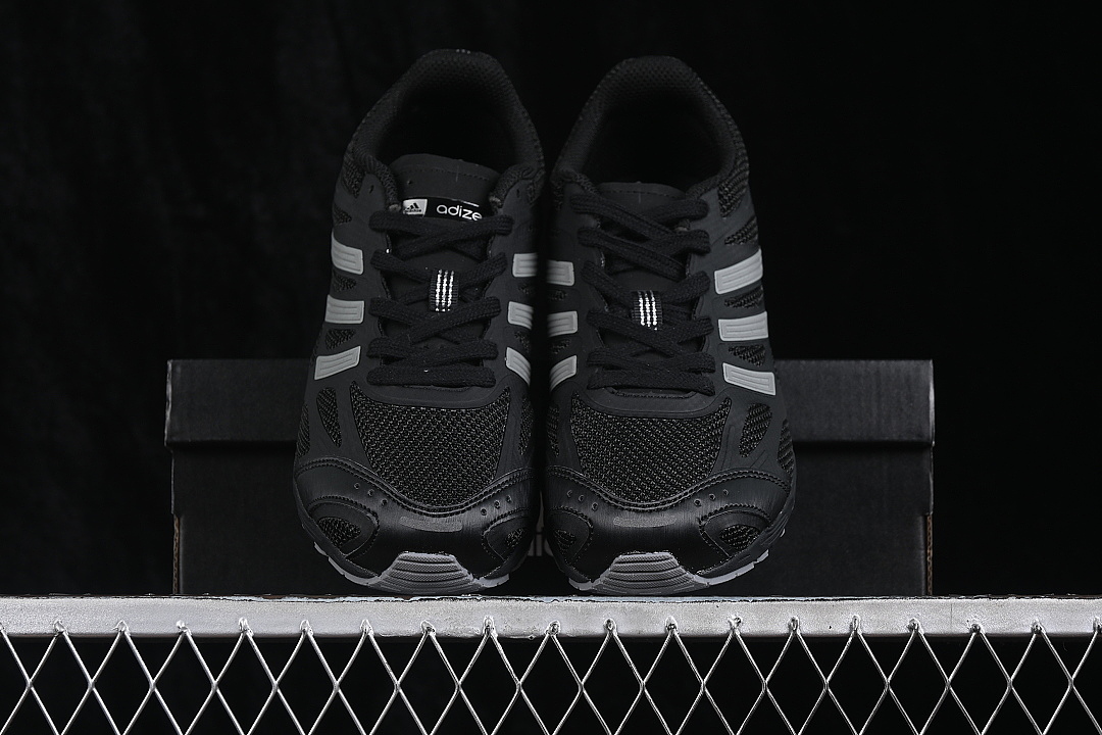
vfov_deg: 18.2
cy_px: 368
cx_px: 551
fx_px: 2296
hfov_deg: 27.0
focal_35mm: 75
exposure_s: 1/60
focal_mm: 50
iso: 160
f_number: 6.3
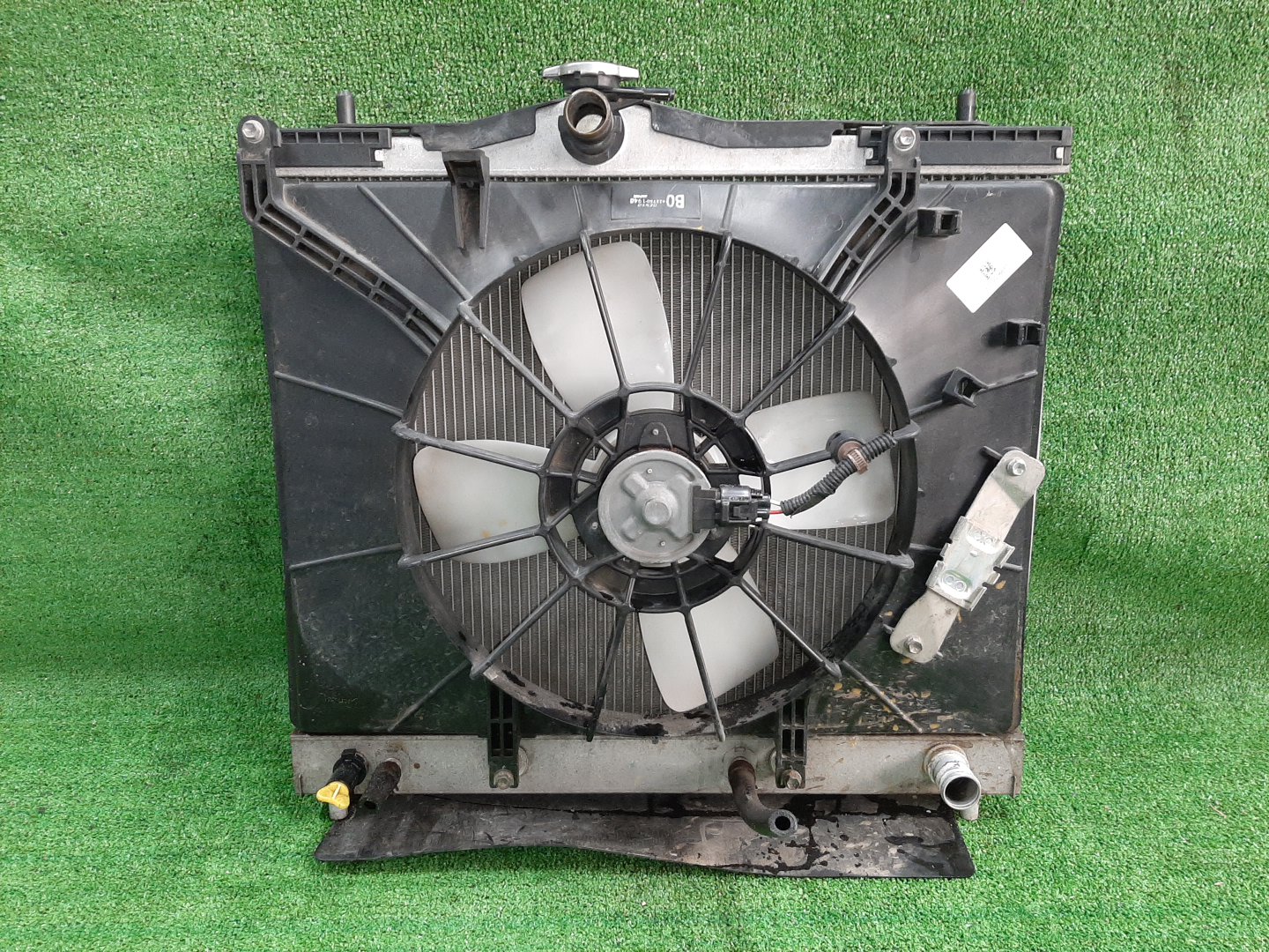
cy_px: 476
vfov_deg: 53.1
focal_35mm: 26
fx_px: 953
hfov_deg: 67.3
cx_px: 634
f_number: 1.7
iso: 236
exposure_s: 1/50
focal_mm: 3.93
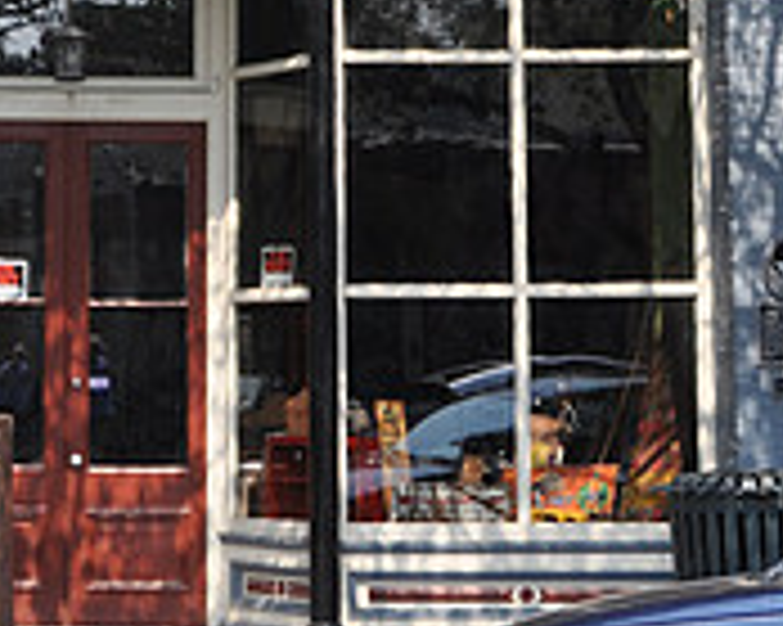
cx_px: 76
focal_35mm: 122
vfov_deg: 12.5
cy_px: 11
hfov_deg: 15.6
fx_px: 2826
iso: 200
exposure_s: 1/200
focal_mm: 26
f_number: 7.1
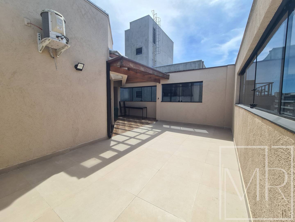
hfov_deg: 106.2
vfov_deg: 89.9
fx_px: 111
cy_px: 111
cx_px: 148
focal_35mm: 13
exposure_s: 1/1960
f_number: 2.2
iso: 64
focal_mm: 2.22
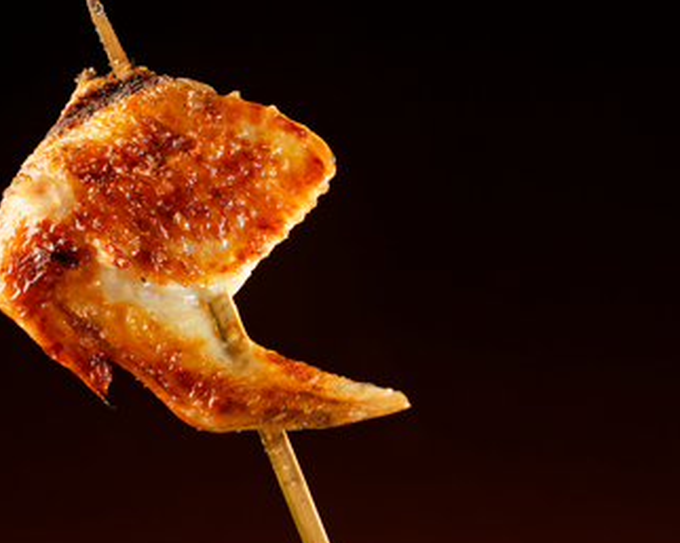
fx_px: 3117
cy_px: 338
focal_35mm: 155
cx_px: 301
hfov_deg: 12.5
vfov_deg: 9.9
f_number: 9
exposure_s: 1/100
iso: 800
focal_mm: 85
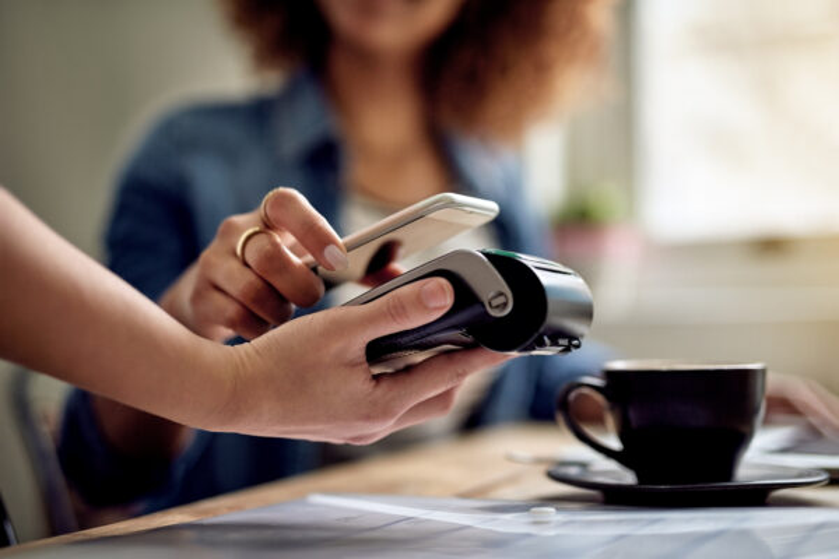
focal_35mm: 50
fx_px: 1165
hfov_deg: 39.6
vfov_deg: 27.0
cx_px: 420
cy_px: 280
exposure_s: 1/320
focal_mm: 50
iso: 640
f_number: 1.6
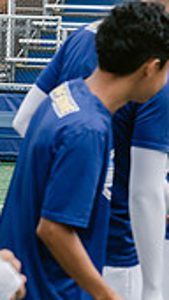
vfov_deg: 8.6
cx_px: 481
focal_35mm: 250
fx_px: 1986
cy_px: 114
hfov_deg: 4.7
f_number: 5.6
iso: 400
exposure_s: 1/500
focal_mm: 70
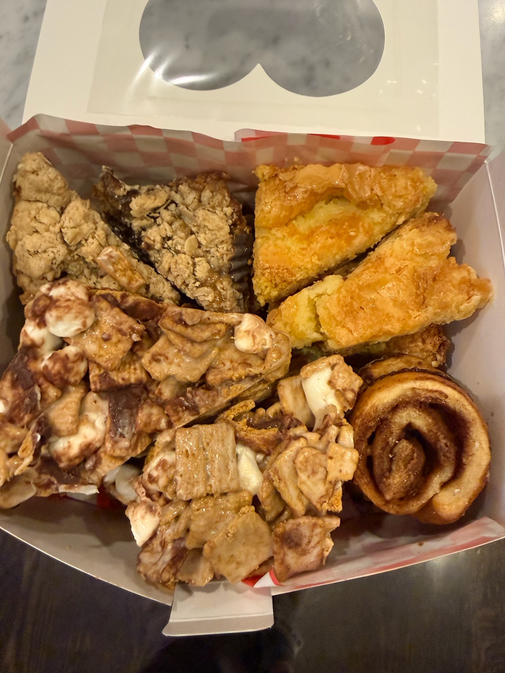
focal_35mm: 24
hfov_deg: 56.8
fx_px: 467
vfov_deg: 71.6
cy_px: 336
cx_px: 252
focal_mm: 2.22
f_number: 2.2
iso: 320
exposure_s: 1/60
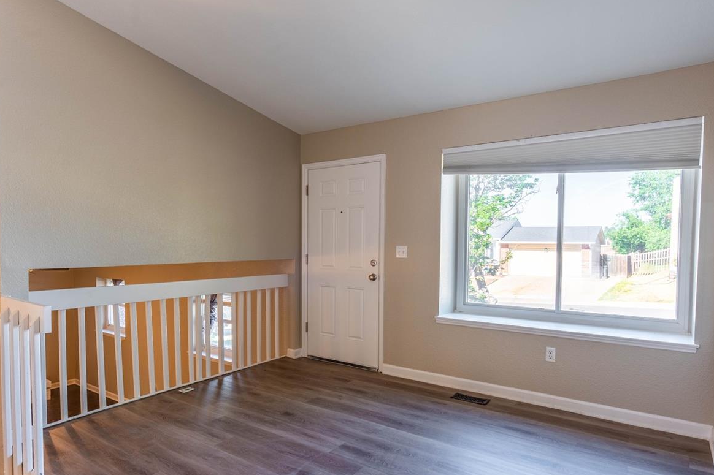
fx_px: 436
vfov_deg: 57.0
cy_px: 265
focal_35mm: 22
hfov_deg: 78.6
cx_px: 345
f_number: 8
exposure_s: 1/250
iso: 320
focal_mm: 16
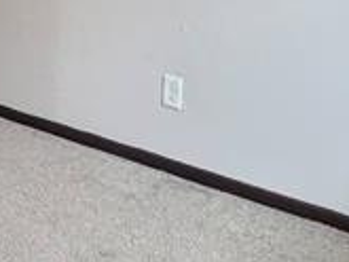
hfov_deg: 21.4
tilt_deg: -6.8
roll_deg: -1.2
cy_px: -70
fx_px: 878
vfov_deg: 16.2
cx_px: -34
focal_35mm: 87
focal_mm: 2.22
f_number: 2.2
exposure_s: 1/60
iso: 320
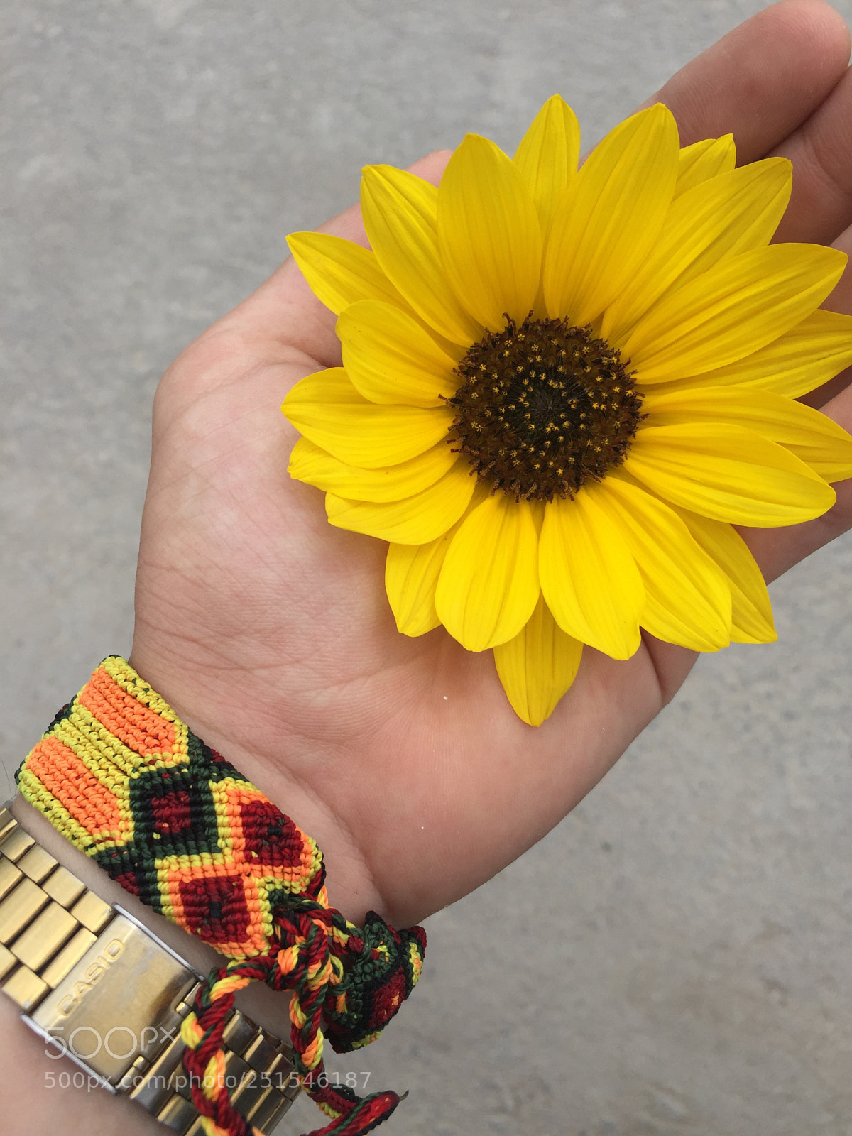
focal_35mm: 29
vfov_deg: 61.7
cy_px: 568
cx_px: 426
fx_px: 952
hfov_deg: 48.2
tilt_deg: -67.0
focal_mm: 4.15
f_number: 2.2
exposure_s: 1/2326
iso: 32
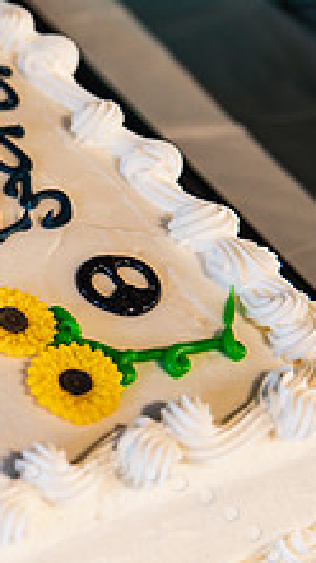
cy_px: 346
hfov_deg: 7.9
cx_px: -387
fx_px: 2164
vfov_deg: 14.8
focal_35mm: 145
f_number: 2.8
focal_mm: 52
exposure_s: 1/100
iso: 320
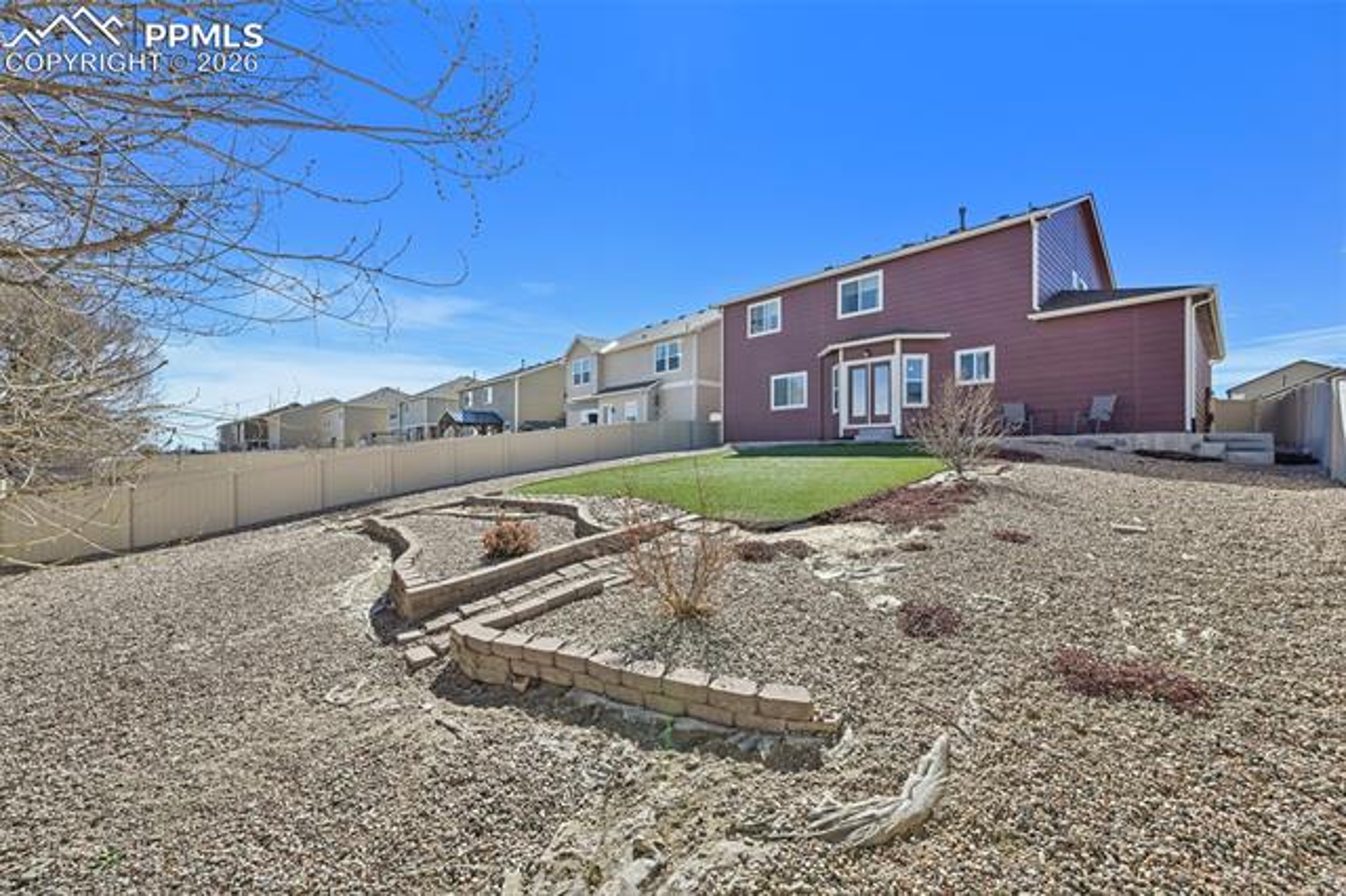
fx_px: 523
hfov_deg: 104.3
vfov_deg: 81.1
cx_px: 673
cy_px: 448
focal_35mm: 14
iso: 64
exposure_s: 1/80
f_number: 11
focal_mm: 14
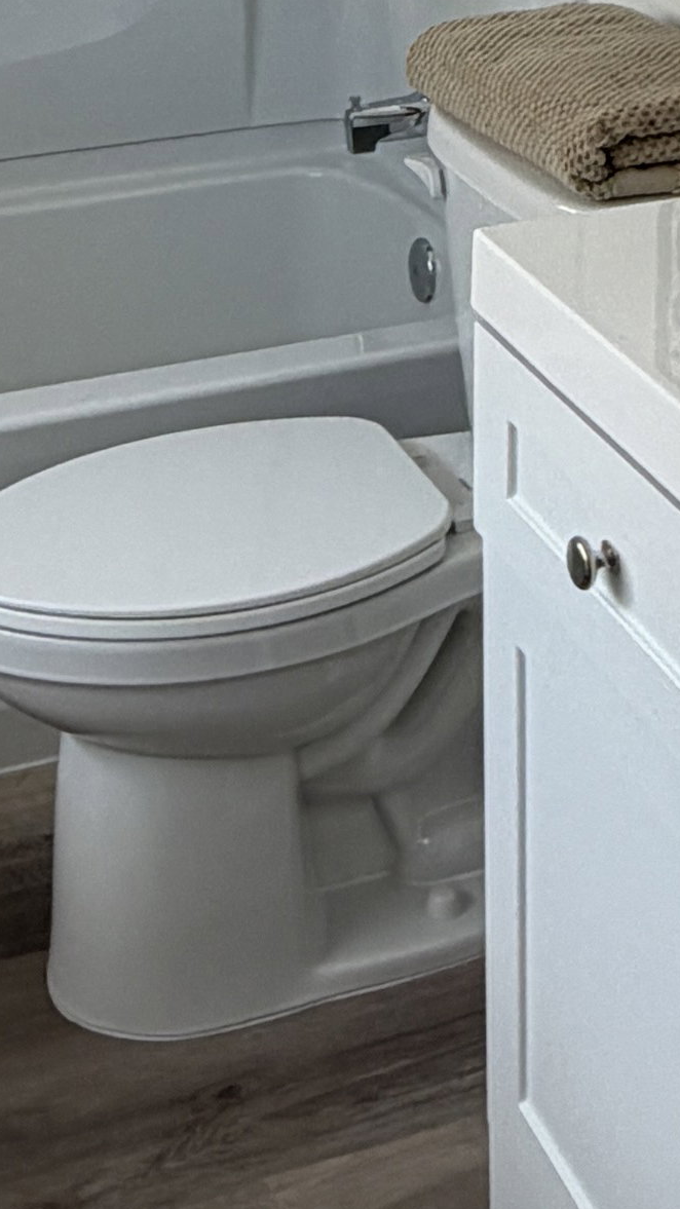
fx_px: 2372
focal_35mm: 74
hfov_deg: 16.3
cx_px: 485
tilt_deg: -12.1
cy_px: -51
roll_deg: +1.4
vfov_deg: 26.7
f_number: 2.2
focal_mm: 2.22
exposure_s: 1/121
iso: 64
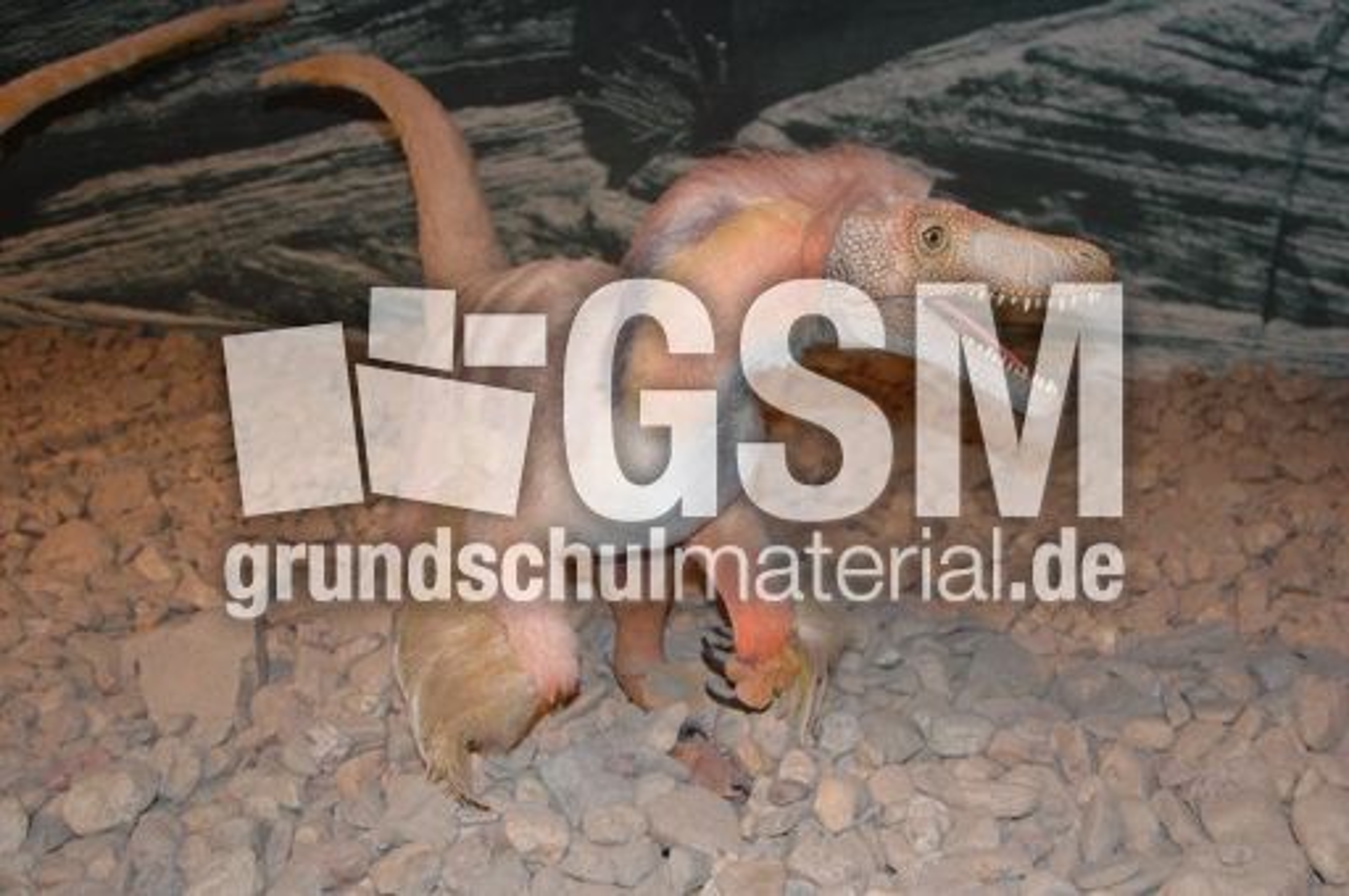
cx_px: 674
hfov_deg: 46.5
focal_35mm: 42
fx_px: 1572
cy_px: 448
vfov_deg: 31.8
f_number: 4.2
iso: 200
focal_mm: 28
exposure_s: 1/60
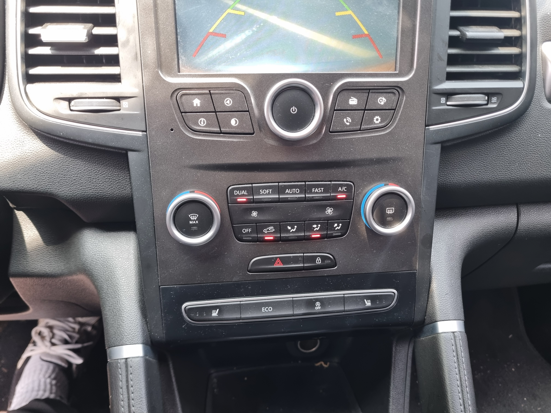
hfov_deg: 67.3
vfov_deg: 53.1
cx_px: 276
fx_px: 414
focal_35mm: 26
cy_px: 206
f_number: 1.8
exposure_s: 1/60
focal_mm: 5.4
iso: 200
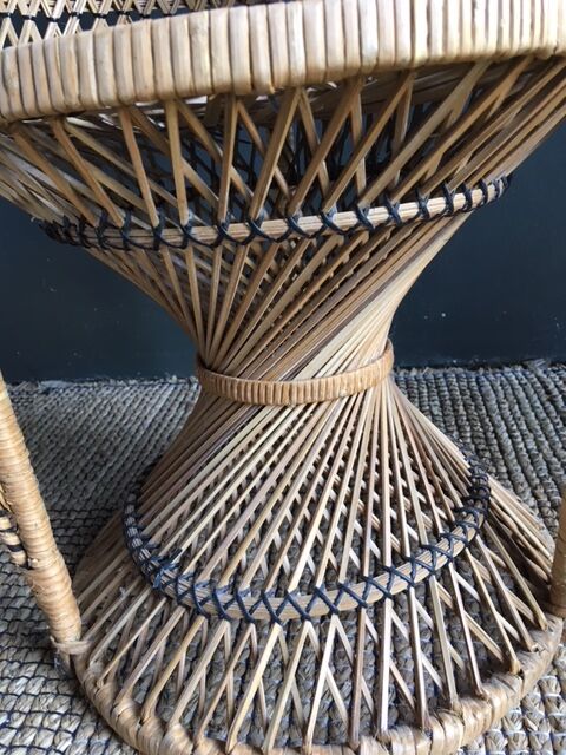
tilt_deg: -22.1
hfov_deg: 48.2
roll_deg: +7.3
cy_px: 378
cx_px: 283
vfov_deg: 61.7
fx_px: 632
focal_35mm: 29
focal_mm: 4.15
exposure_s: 1/33
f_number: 2.2
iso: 64
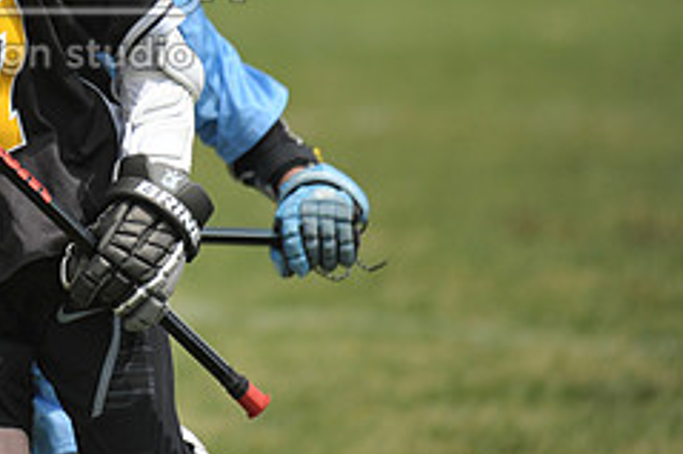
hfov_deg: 2.8
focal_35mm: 727
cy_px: -51
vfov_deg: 1.9
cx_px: -114
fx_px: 13783
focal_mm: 300
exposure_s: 1/4000
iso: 640
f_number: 4
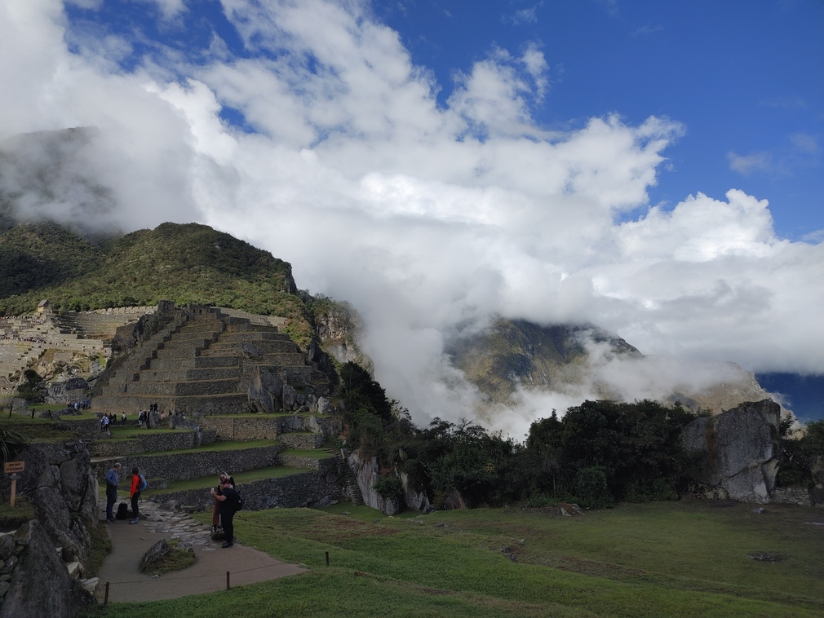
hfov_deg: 67.3
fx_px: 619
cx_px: 412
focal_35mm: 26
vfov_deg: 53.1
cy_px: 309
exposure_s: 1/4348
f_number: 1.8
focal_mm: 5.58
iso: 50
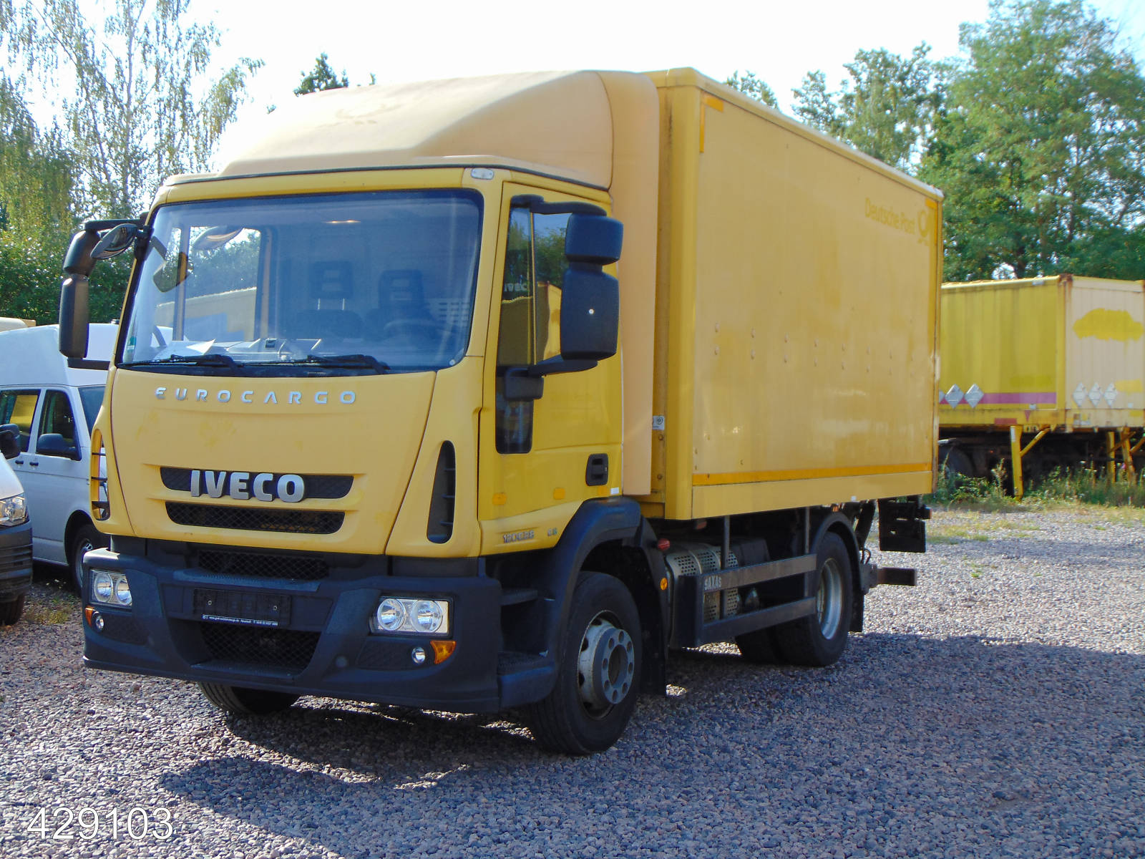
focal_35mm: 50
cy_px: 430
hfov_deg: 38.2
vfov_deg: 29.1
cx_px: 572
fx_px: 1654
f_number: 3.5
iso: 80
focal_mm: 9
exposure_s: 1/400
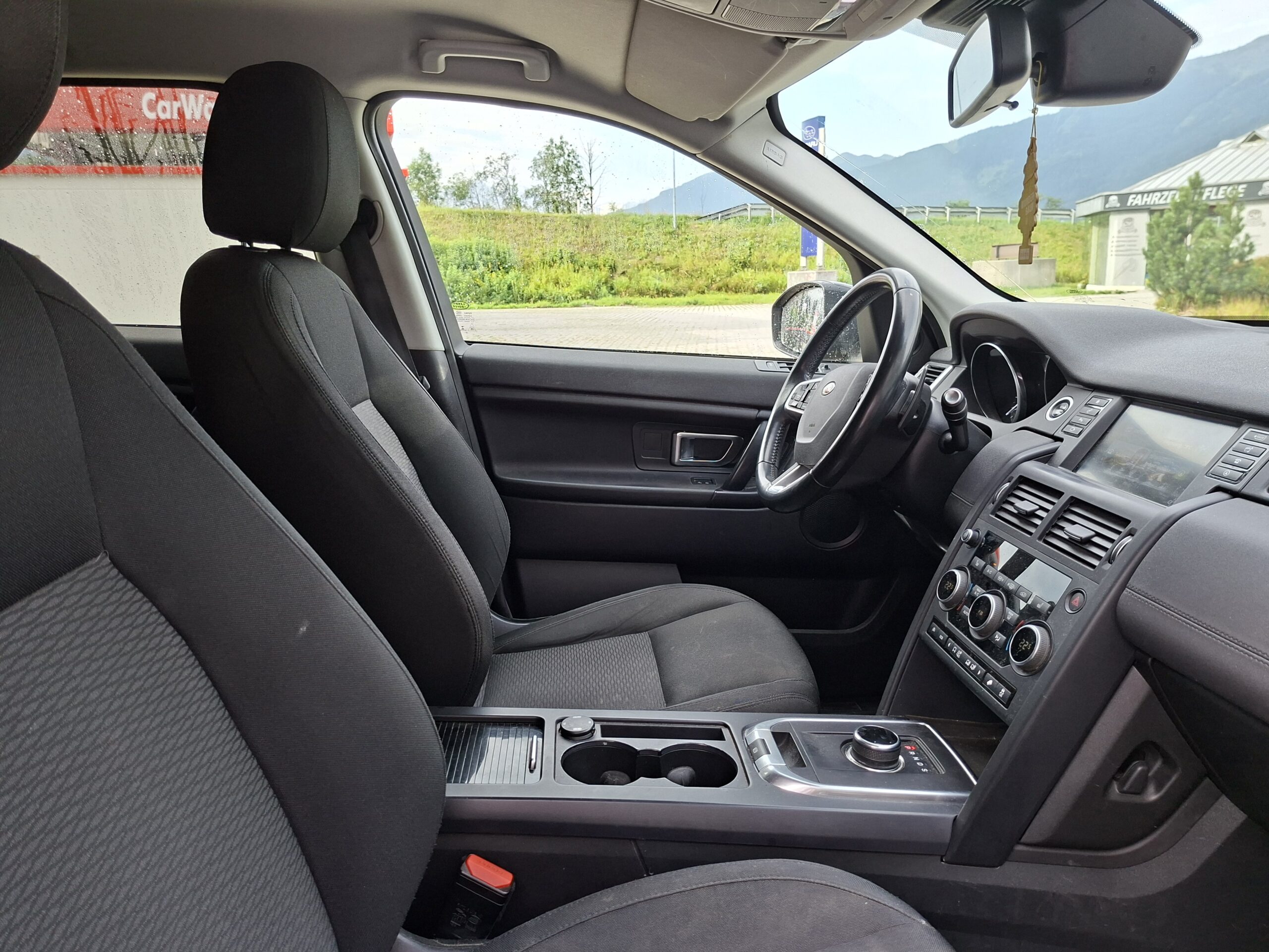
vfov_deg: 58.9
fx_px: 843
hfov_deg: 73.9
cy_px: 476
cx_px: 634
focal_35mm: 23
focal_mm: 5.54
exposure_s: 1/140
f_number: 1.8
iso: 50
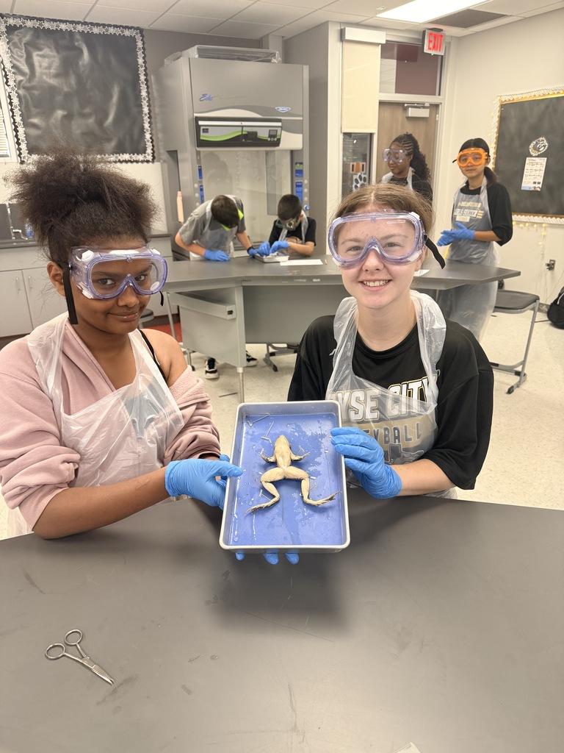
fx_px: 521
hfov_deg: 56.8
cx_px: 282
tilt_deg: -20.4
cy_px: 376
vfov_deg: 71.6
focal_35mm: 24
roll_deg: +0.2
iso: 200
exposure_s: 1/104
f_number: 1.78
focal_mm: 6.76
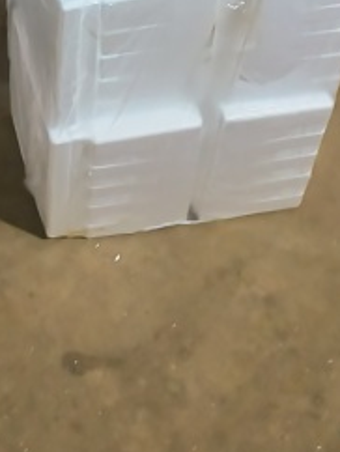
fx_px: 1556
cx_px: -262
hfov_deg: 11.6
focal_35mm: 119
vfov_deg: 14.8
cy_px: -318
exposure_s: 1/50
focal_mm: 5.52
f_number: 1.9
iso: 1181
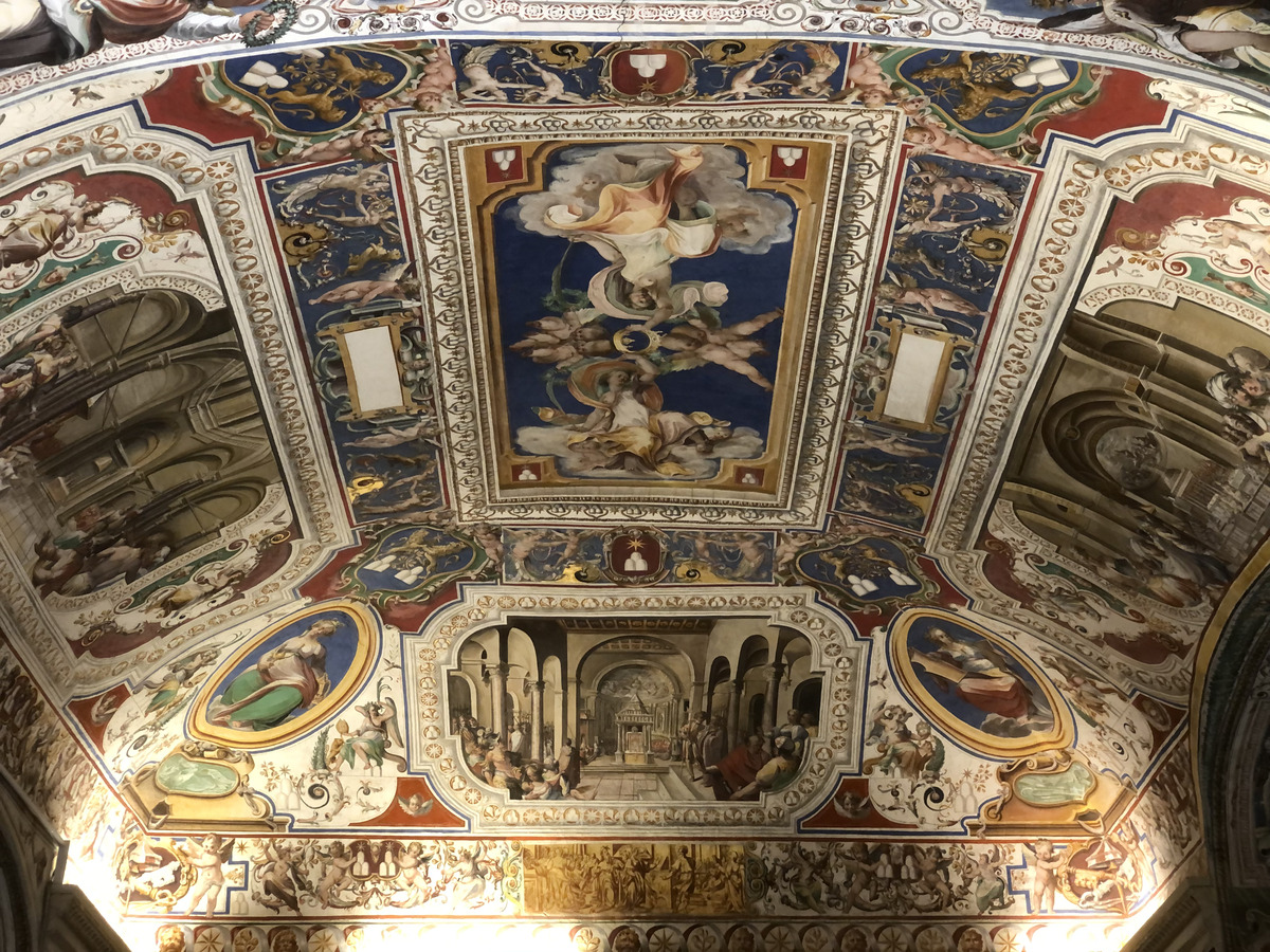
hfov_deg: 36.8
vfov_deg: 28.0
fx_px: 1908
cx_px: 635
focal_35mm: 52
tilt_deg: +28.0
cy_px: 476
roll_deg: +0.4
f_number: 2.4
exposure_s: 1/25
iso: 125
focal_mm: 6
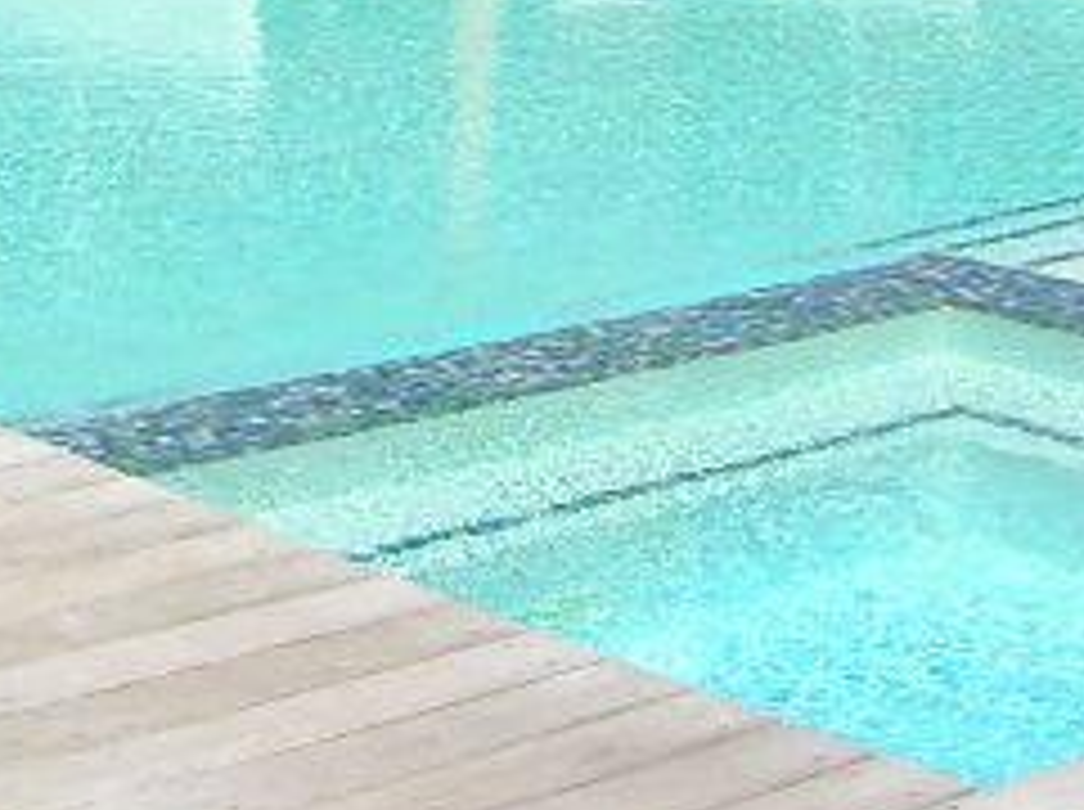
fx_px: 3533
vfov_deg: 12.3
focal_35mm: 113
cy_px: -515
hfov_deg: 17.2
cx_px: 94
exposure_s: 1/397
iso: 50
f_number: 4.9
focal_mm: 5.7
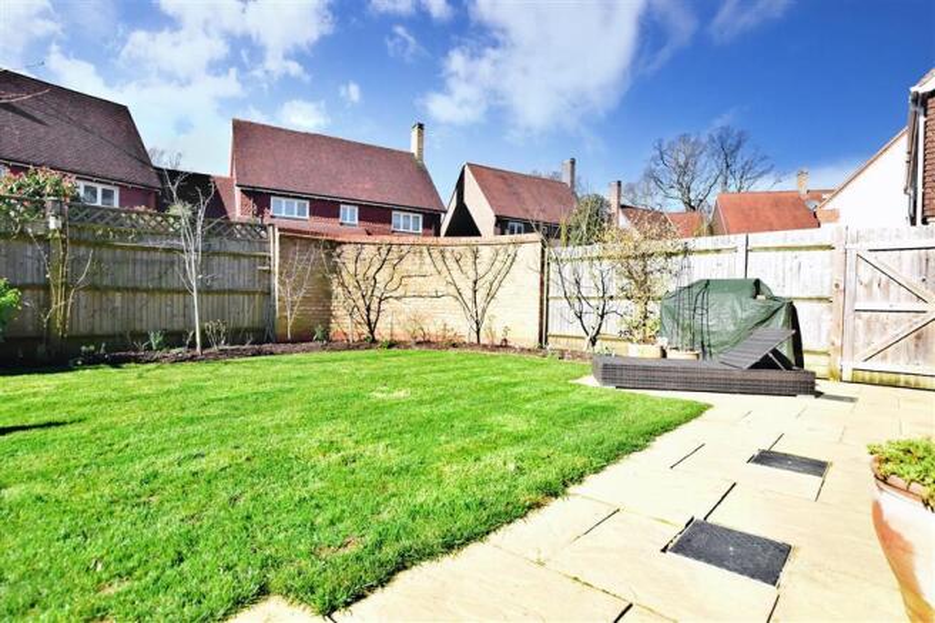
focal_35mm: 18
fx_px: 467
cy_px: 312
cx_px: 468
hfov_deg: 90.0
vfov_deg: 67.4
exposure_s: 1/800
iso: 800
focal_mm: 12
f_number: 10
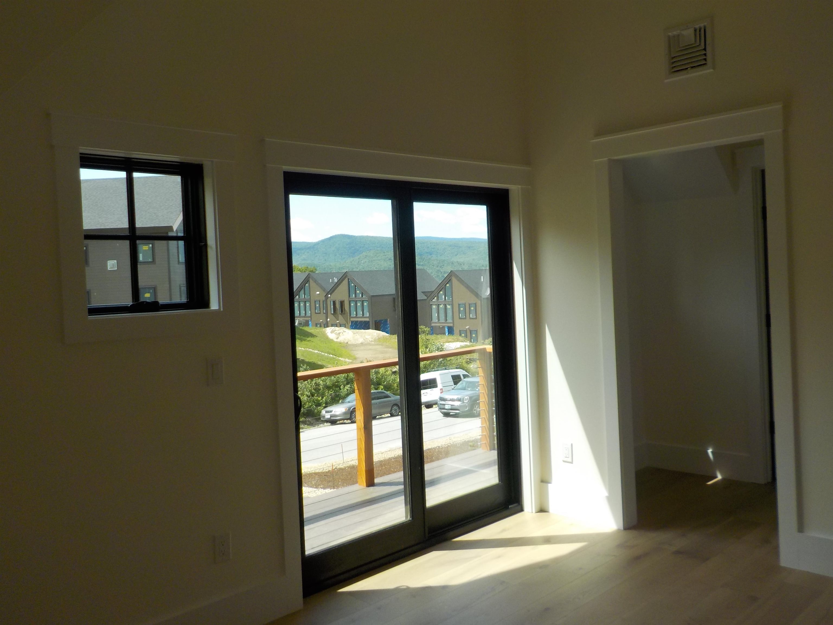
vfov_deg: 46.8
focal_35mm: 30
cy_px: 312
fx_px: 722
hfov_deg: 60.0
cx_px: 416
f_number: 3.3
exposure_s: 1/400
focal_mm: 4.1
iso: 125
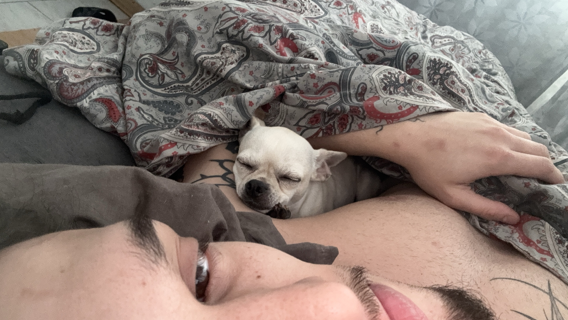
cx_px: 281
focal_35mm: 26
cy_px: 206
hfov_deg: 71.9
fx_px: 392
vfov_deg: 43.9
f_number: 1.9
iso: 100
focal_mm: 2.69
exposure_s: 1/60
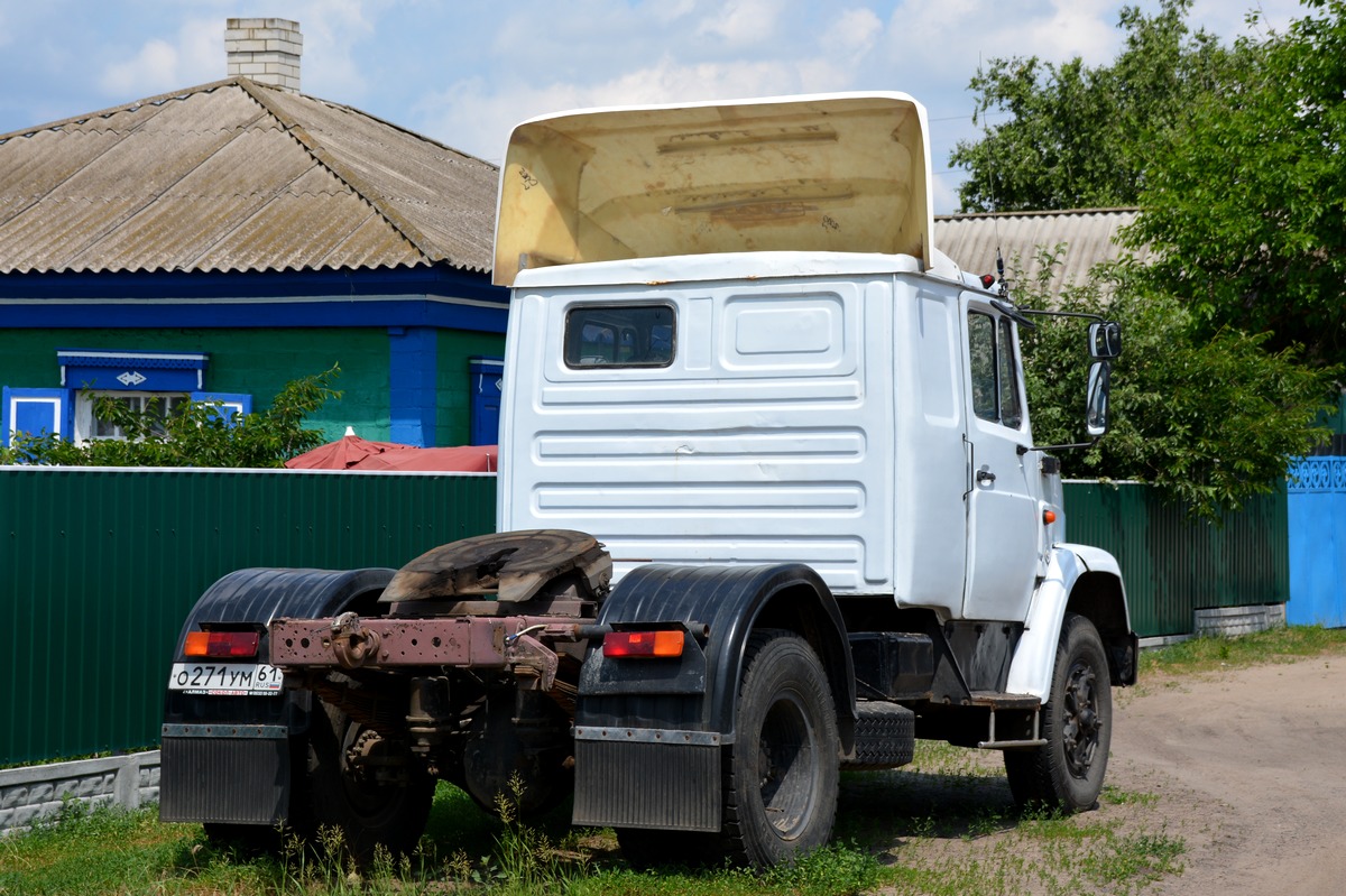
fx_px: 2915
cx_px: 673
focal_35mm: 78
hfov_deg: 26.0
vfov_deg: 17.5
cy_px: 448
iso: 100
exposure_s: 1/250
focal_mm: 52
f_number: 8
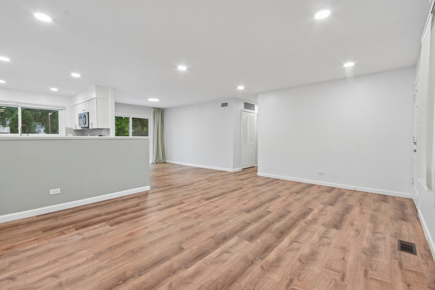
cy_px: 145
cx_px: 218
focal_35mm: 15
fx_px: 181
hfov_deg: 100.4
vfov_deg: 77.3
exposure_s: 1/13
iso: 400
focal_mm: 10
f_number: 8
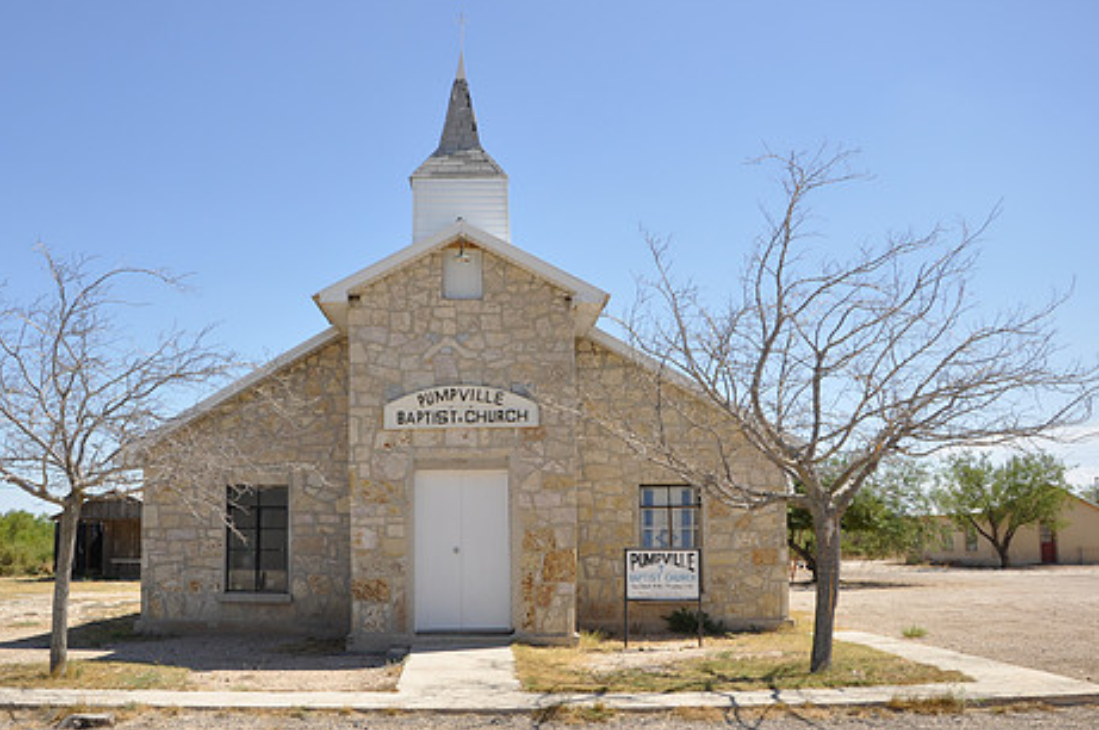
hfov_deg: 55.8
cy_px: 385
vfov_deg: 38.8
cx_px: 493
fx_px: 1036
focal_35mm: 34
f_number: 7.1
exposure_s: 1/200
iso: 200
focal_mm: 18
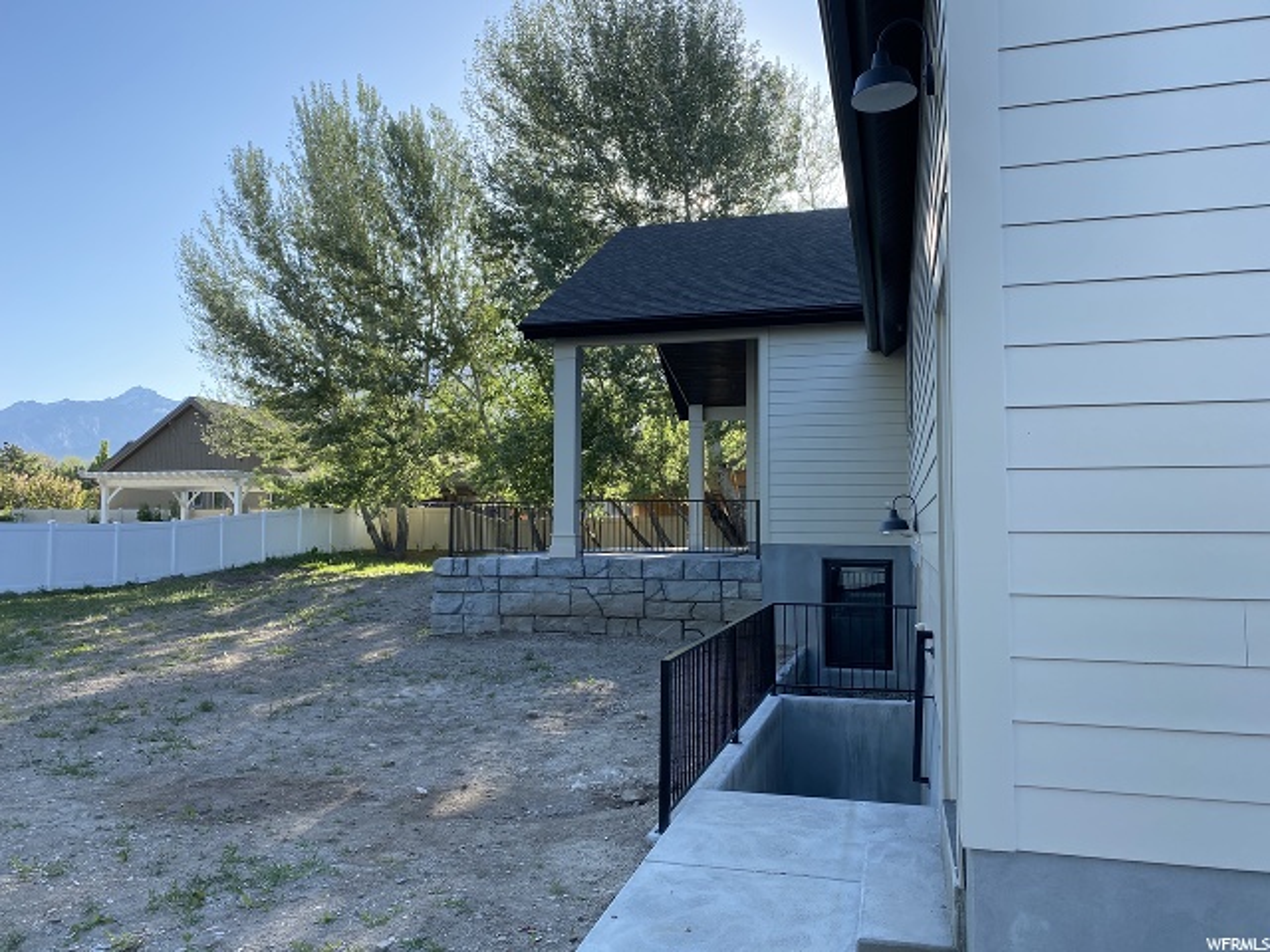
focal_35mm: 26
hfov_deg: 67.3
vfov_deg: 53.1
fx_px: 954
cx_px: 635
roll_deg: -0.8
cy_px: 476
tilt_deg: +2.2
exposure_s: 1/773
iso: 32
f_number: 1.8
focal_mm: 4.25
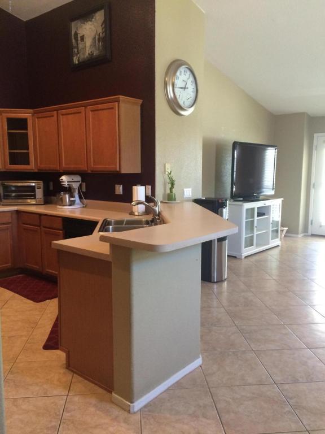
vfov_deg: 61.7
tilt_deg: -9.4
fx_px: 363
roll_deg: +1.3
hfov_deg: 48.2
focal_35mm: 29
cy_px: 217
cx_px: 162
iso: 200
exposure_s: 1/30
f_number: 2.2
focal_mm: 4.15
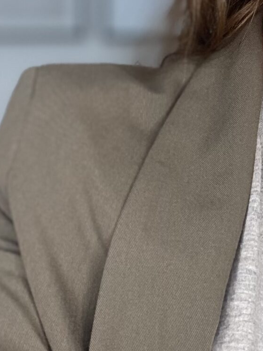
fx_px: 1044
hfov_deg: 13.9
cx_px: 312
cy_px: -31
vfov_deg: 18.4
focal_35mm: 103
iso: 64
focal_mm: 2.71
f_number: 2.2
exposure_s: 1/100
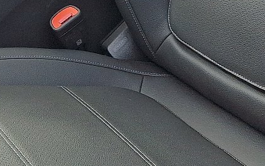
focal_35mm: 100
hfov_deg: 20.4
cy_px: -93
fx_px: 722
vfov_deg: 12.4
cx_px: 31
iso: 25
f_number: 1.8
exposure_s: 1/123
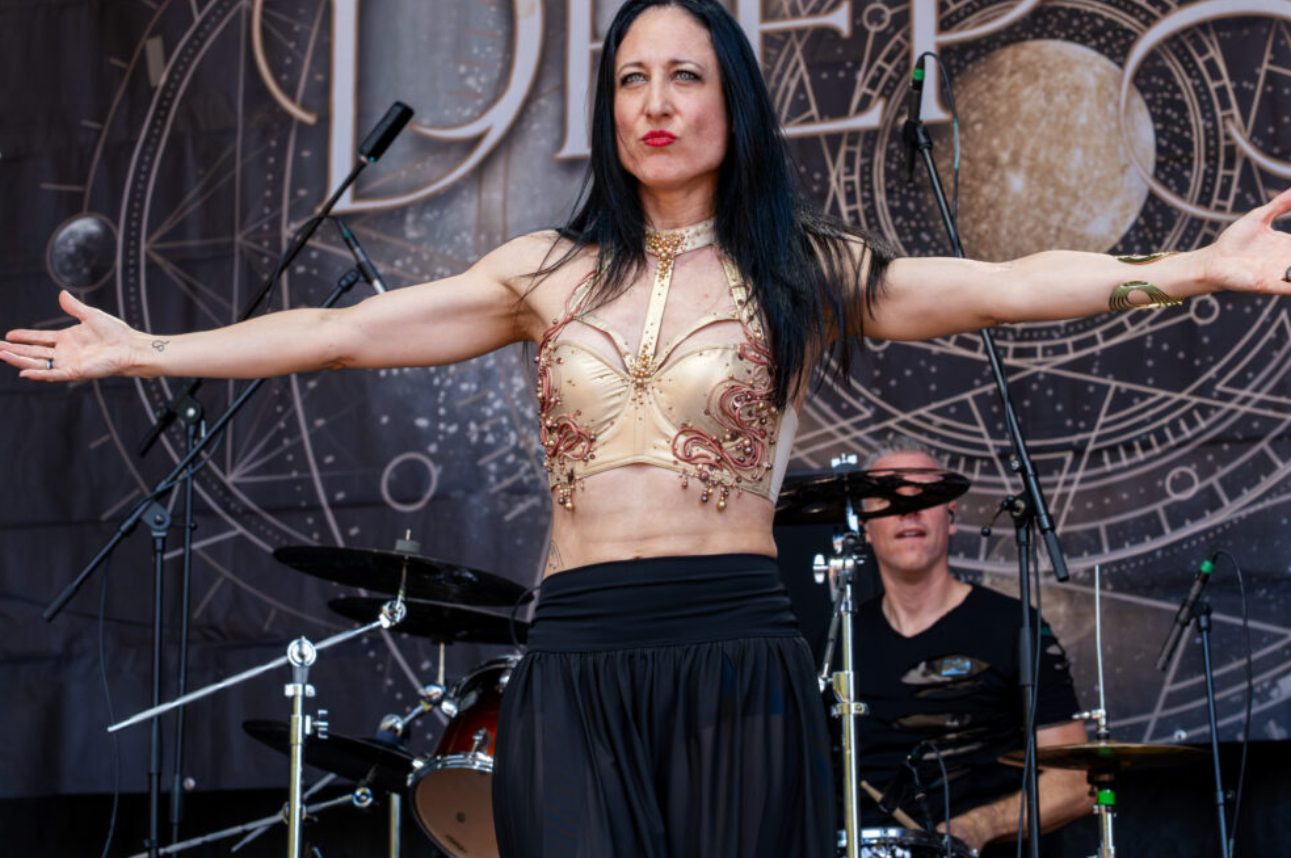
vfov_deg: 11.2
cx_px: 686
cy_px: 386
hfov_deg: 16.8
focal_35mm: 122
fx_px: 4371
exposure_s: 1/800
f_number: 8
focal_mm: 100
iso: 4000
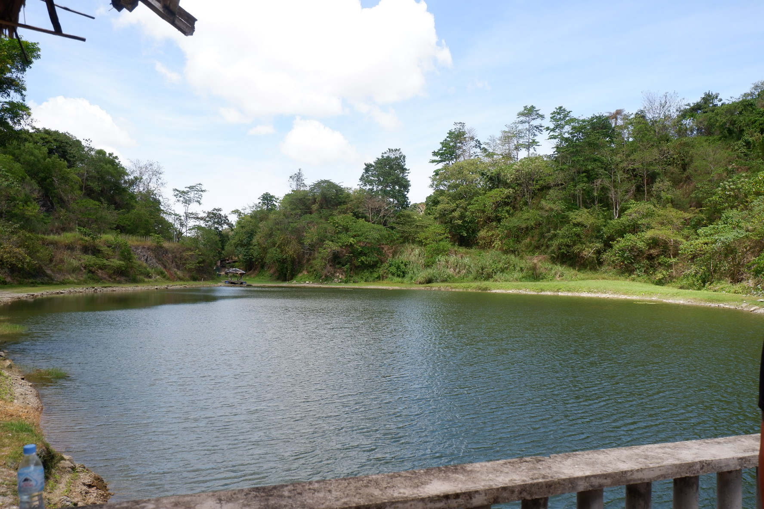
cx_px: 382
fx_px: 615
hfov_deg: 63.7
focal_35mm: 29
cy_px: 254
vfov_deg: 45.0
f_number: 5.6
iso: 200
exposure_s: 1/450
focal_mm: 19.2
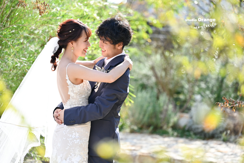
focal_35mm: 120
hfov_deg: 17.1
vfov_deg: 11.4
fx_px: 813
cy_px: 82
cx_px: 122
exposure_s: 1/1250
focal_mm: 120
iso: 200
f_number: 2.8
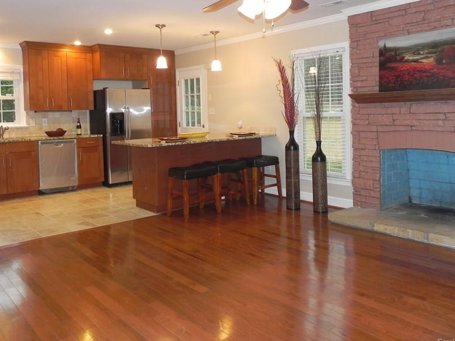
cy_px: 137
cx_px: 220
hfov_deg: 56.8
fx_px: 421
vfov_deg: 43.9
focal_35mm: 32
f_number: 2.8
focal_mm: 4.6
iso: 200
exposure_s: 1/30
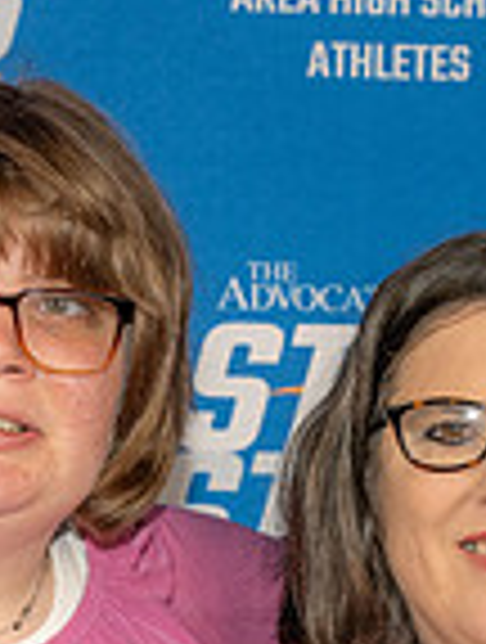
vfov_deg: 9.1
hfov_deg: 7.0
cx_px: 207
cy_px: 853
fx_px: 3988
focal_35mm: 214
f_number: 6.3
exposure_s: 1/100
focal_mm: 55
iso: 320
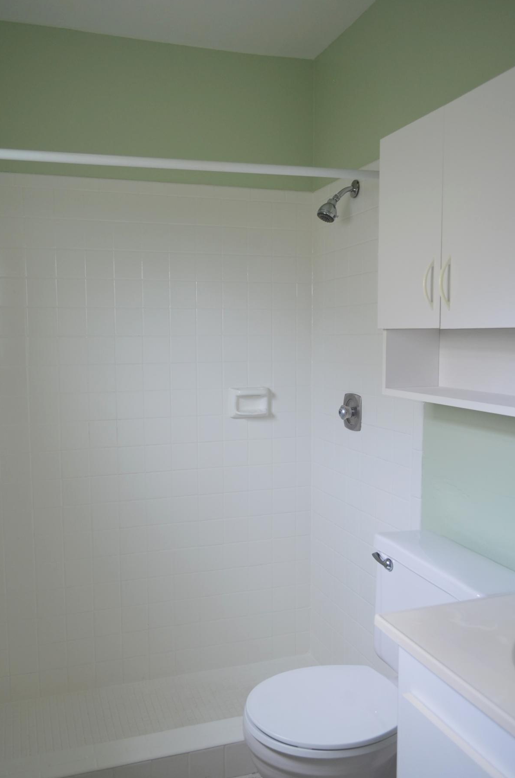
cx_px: 235
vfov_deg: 62.0
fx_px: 647
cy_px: 402
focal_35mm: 30
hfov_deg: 43.4
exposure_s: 1/60
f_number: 4
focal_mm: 18
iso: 500
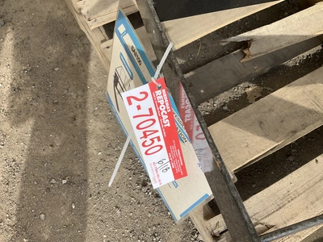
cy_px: 121
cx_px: 162
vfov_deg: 48.2
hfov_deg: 61.7
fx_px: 271
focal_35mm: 29
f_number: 1.8
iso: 25
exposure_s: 1/869
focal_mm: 3
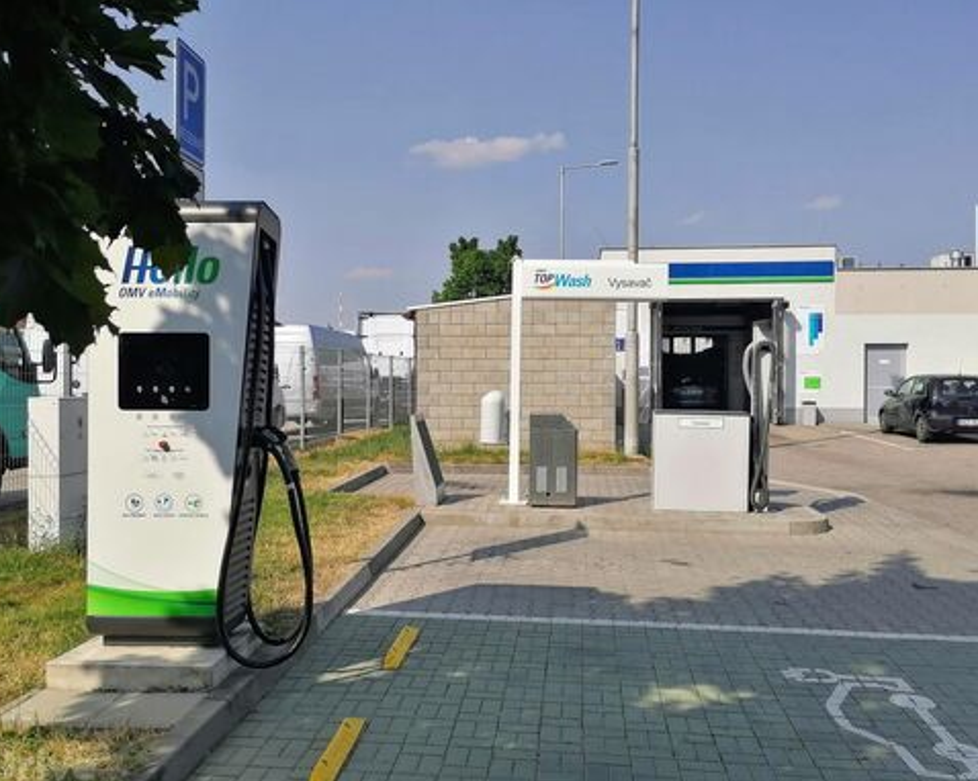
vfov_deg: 43.3
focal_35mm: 34
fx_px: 984
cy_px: 397
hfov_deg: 52.9
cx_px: 499
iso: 50
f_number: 1.8
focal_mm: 5.3
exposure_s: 1/1934
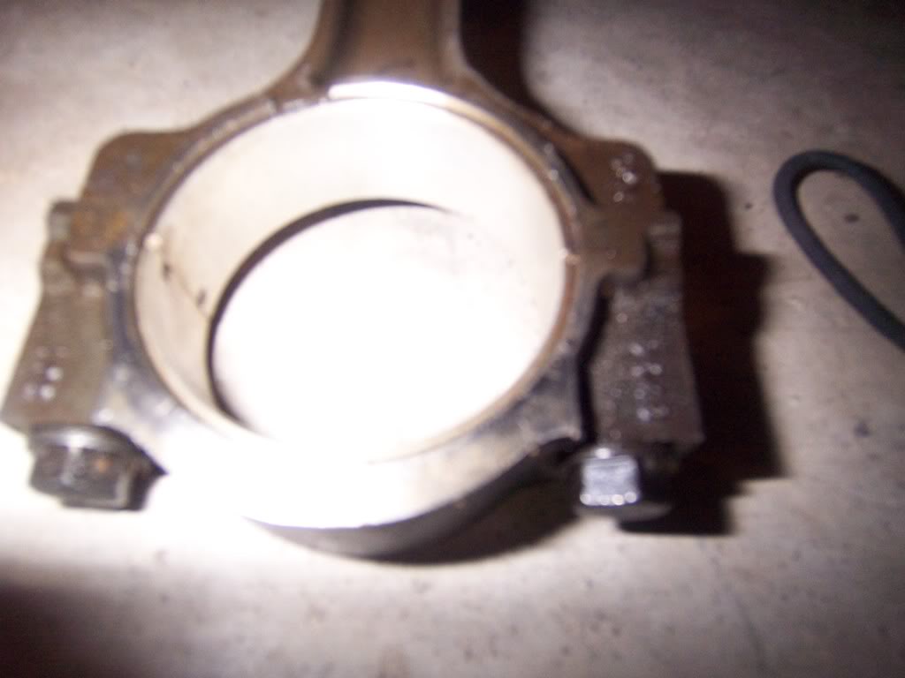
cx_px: 452
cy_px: 339
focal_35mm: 23
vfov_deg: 58.9
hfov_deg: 73.9
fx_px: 601
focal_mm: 3.8
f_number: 2.8
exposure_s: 1/30
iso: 200
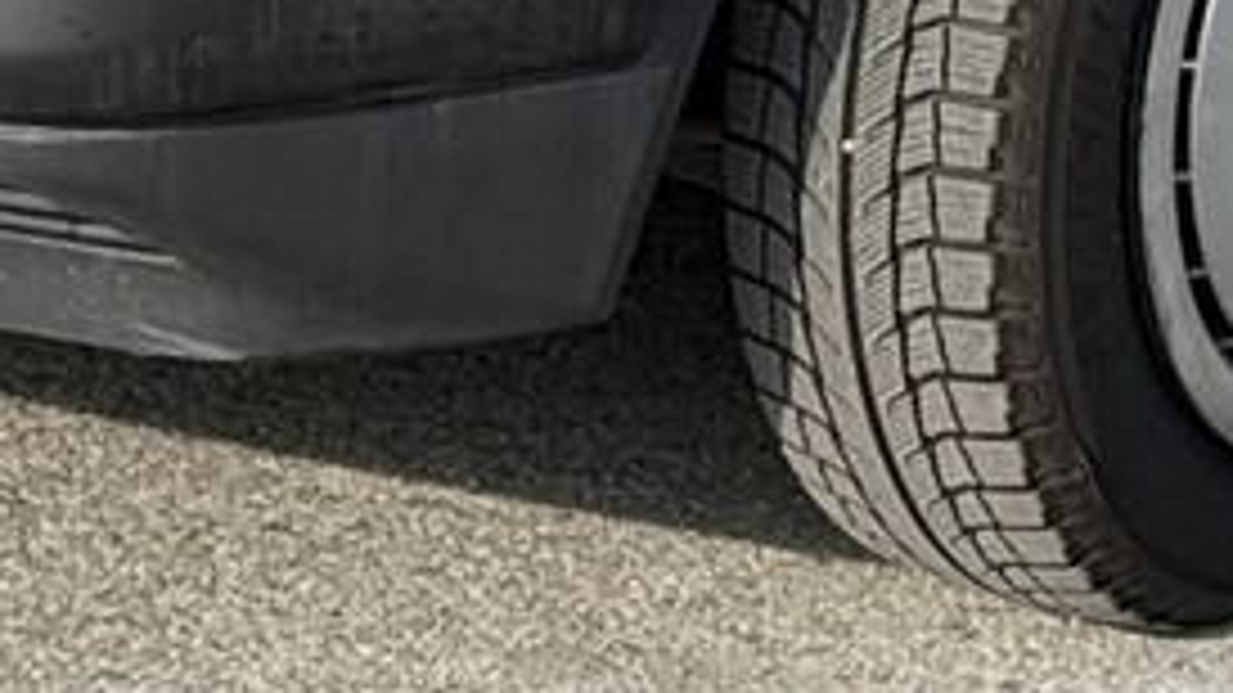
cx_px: 1868
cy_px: -904
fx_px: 9970
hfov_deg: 7.0
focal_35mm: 305
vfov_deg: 3.9
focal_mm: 6.76
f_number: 1.78
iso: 100
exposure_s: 1/2342
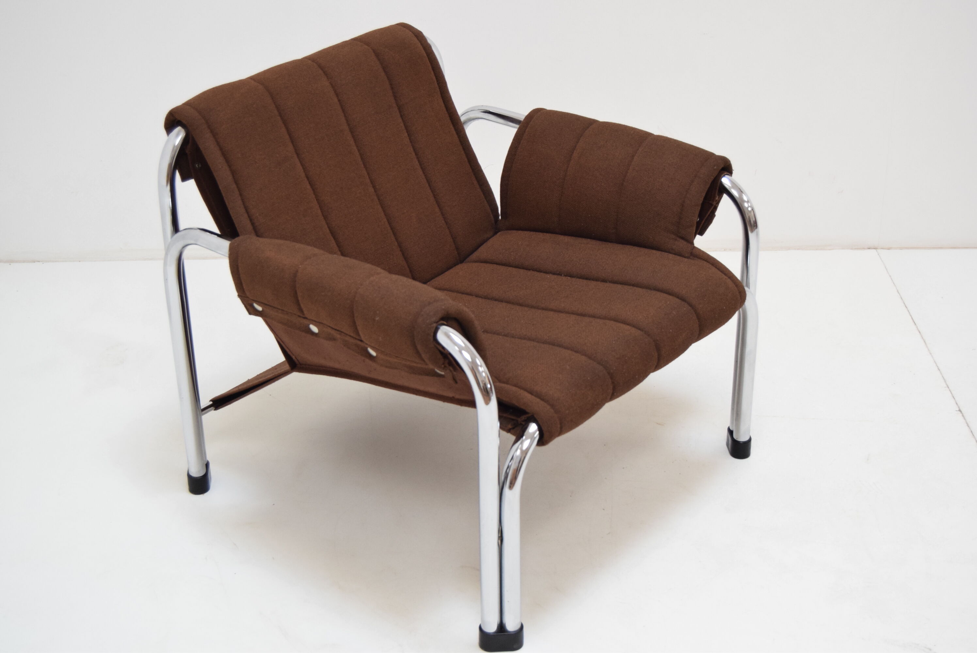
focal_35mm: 57
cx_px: 488
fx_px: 1548
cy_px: 326
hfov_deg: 35.0
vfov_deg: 23.8
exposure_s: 1/100
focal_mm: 38
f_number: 5
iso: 1600
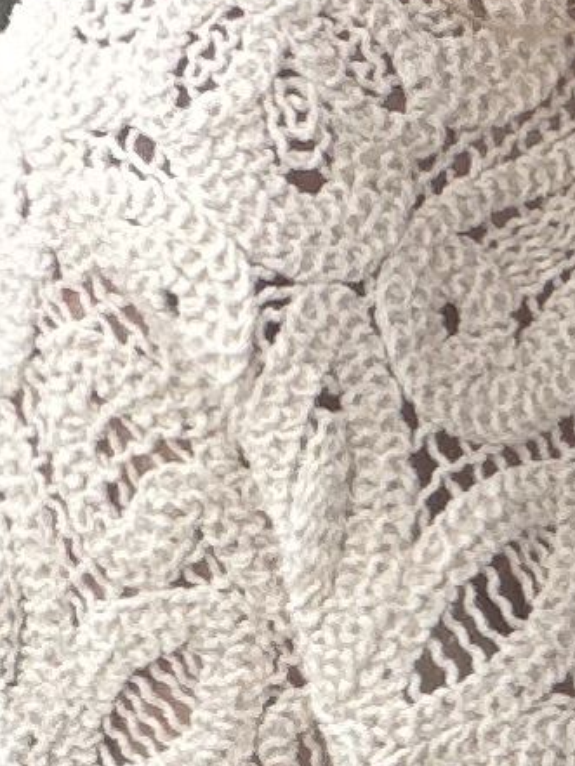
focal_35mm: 210
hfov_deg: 6.9
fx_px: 4649
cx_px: 1108
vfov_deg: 9.4
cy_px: 710
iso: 40
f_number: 1.9
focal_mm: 2.71
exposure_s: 1/440
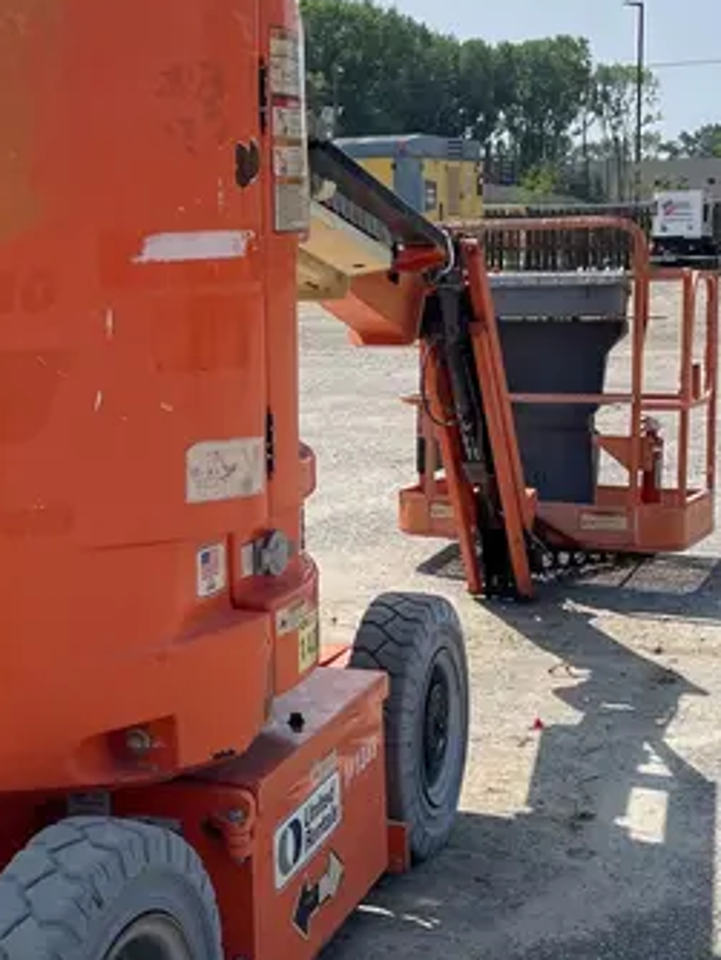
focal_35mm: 57
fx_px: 1581
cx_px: 124
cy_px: 410
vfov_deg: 33.7
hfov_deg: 25.2
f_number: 1.6
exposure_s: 1/4464
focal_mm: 4.2
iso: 32
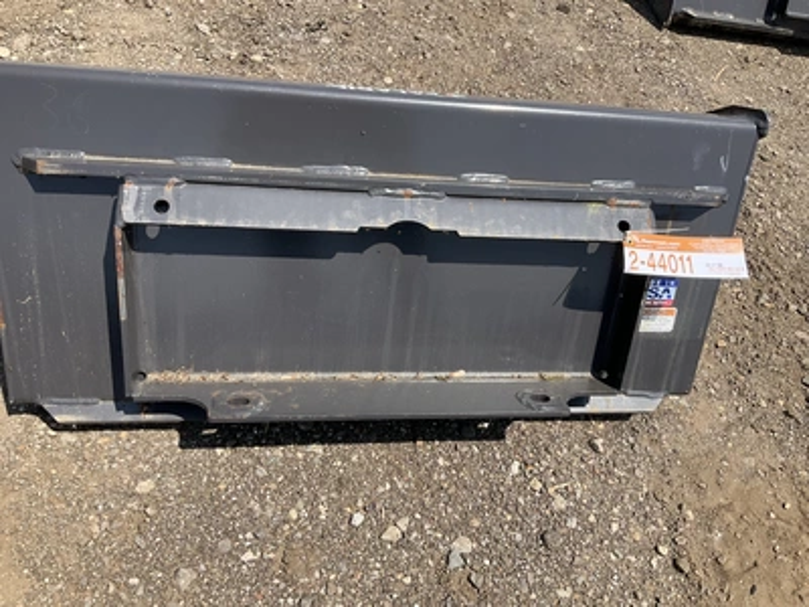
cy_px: 304
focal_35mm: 29
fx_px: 678
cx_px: 404
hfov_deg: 61.7
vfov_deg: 48.2
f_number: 1.8
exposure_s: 1/1168
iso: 25
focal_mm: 3
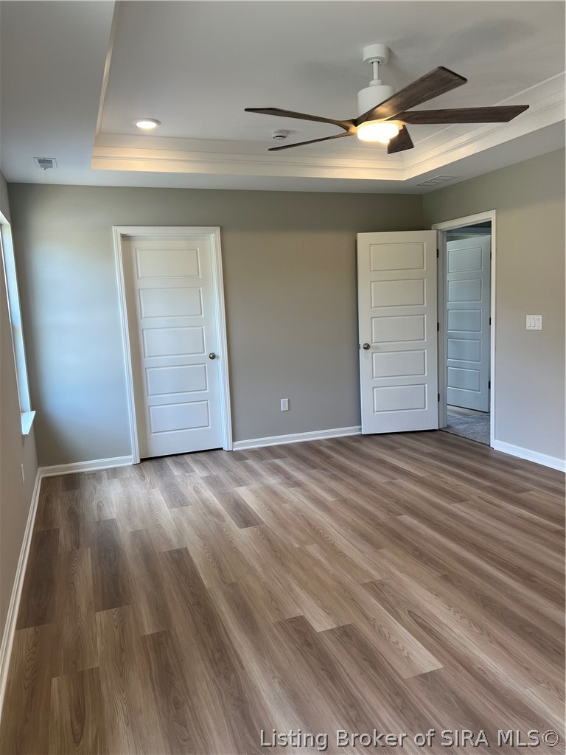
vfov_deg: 67.3
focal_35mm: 26
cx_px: 283
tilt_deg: -8.1
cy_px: 378
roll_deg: +2.1
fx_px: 567
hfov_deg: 53.1
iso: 40
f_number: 1.5
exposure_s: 1/120
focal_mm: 5.7
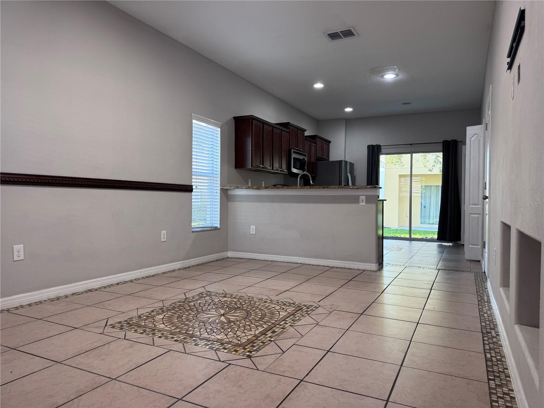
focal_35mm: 24
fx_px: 377
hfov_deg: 71.6
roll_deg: -0.8
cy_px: 204
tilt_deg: -0.8
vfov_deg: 56.8
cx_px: 272
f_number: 1.78
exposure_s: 1/60
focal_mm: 6.76
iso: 125
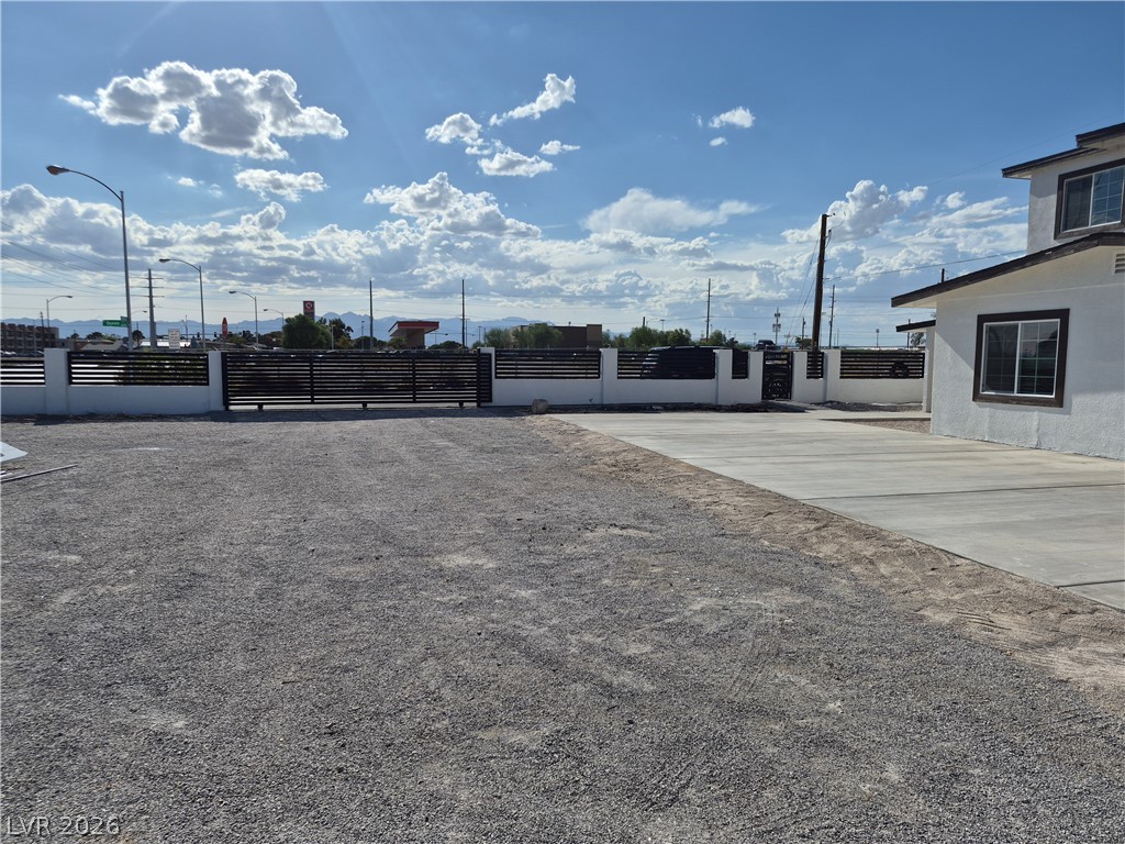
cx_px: 562
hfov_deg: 73.9
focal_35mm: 23
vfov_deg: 58.9
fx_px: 747
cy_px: 422
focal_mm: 5.4
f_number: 1.8
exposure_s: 1/7696
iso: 50
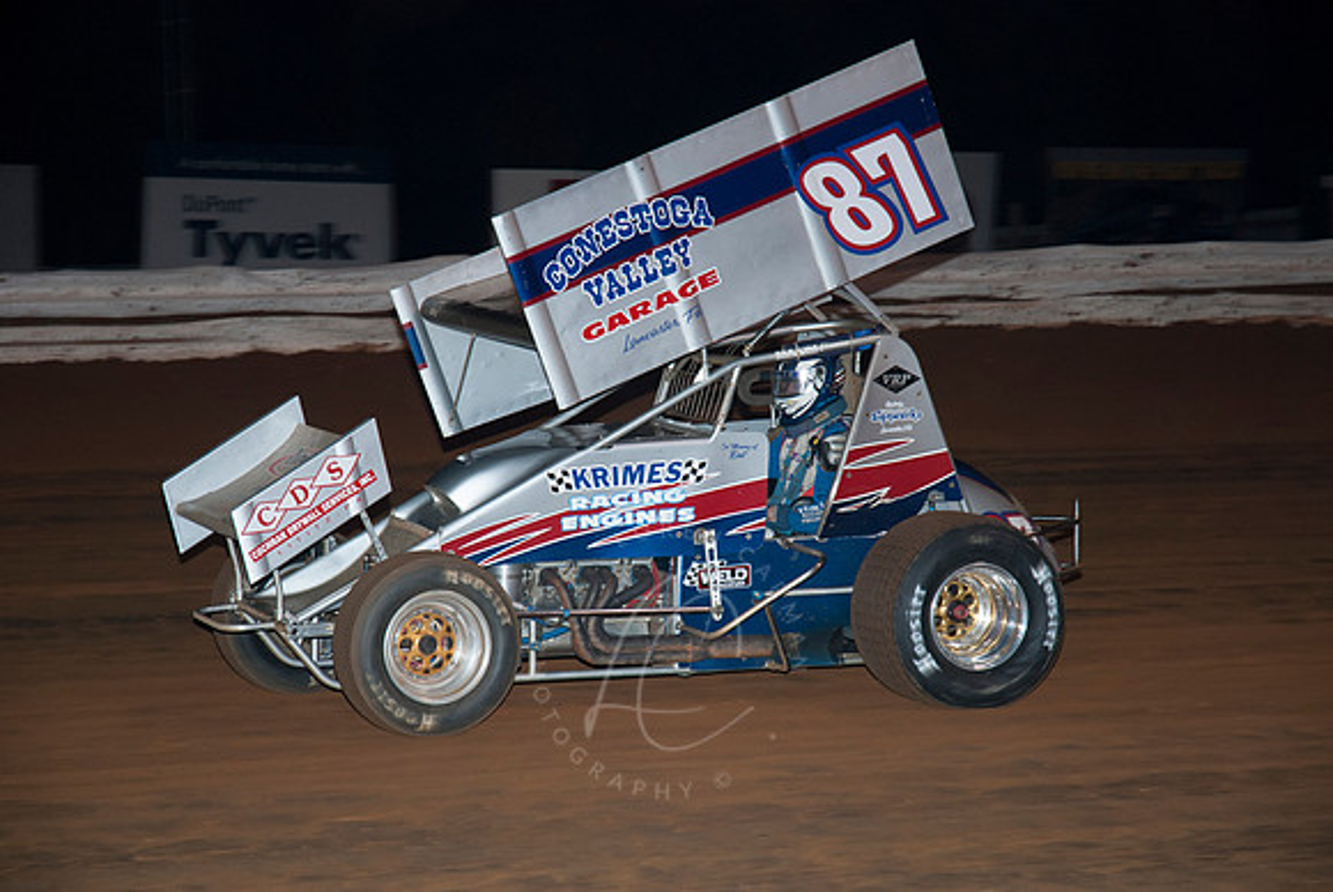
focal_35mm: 105
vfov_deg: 13.1
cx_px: 666
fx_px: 3892
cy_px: 446
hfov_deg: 19.4
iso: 250
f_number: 4.5
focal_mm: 70
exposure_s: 1/160
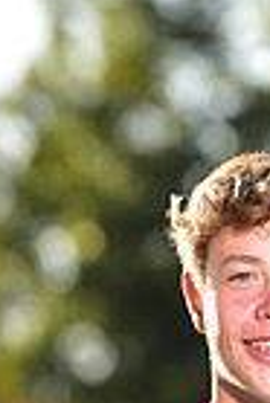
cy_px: 667
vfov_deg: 2.5
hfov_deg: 1.6
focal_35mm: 836
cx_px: 271
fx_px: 9381
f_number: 5
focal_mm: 200
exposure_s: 1/200
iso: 80
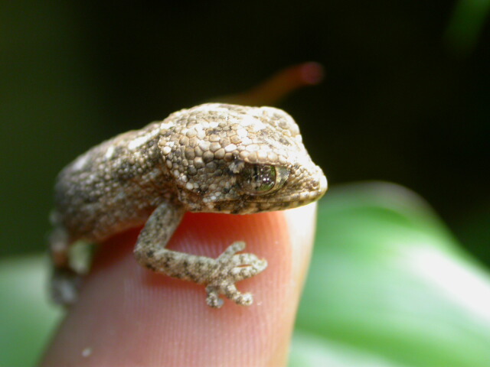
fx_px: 1104
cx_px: 245
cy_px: 184
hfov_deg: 25.0
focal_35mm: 78
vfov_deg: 18.9
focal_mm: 16.2
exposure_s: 1/22.6
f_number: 3.5
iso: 100
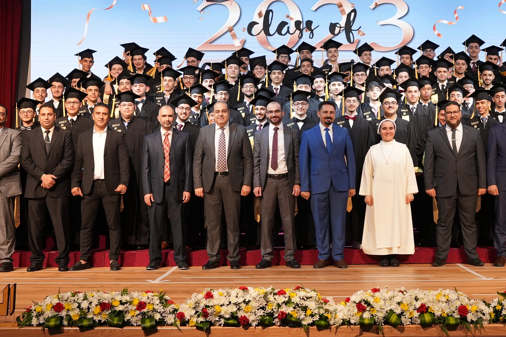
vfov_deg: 20.7
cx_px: 323
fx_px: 924
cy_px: 156
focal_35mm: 66
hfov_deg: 30.5
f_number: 5
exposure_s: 1/125
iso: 800
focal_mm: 35.4
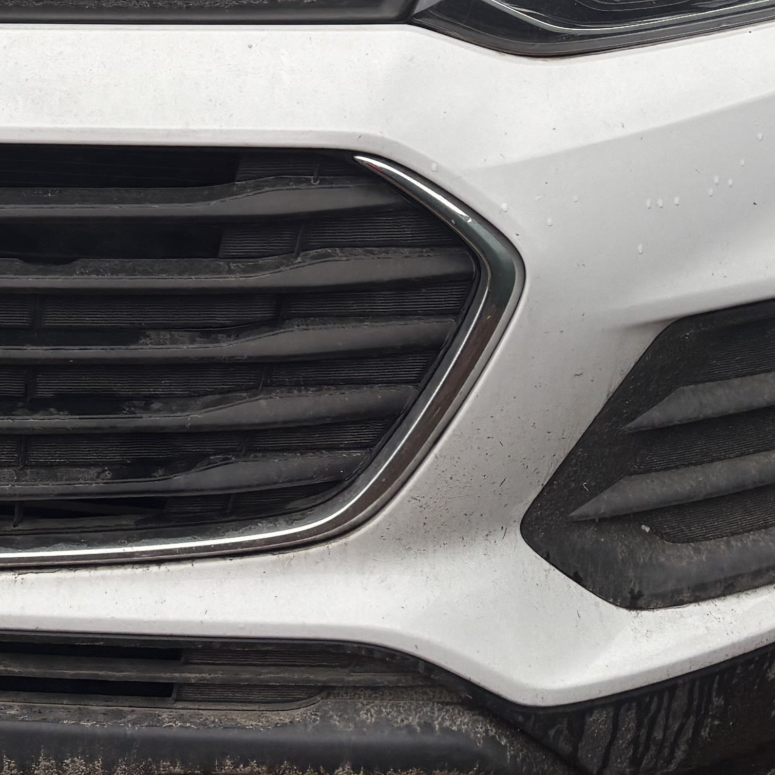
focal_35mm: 87
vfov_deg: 19.2
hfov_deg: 19.5
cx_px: 60
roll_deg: +6.8
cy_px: -44
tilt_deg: -3.5
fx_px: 2204
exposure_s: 1/1220
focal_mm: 5.96
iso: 50
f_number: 1.6
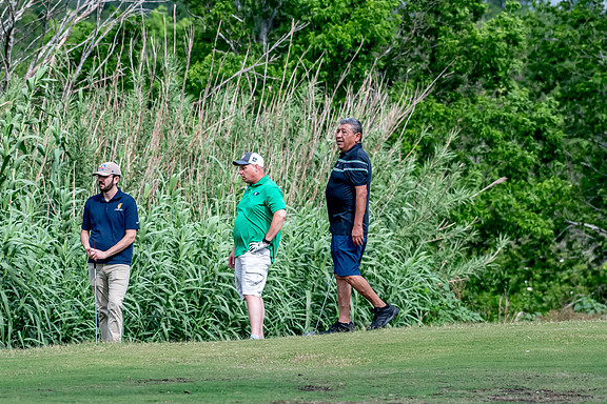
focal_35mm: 302
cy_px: 201
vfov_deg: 4.6
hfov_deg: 6.8
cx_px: 302
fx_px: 5092
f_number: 5.6
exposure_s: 1/2000
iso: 1250
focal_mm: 200
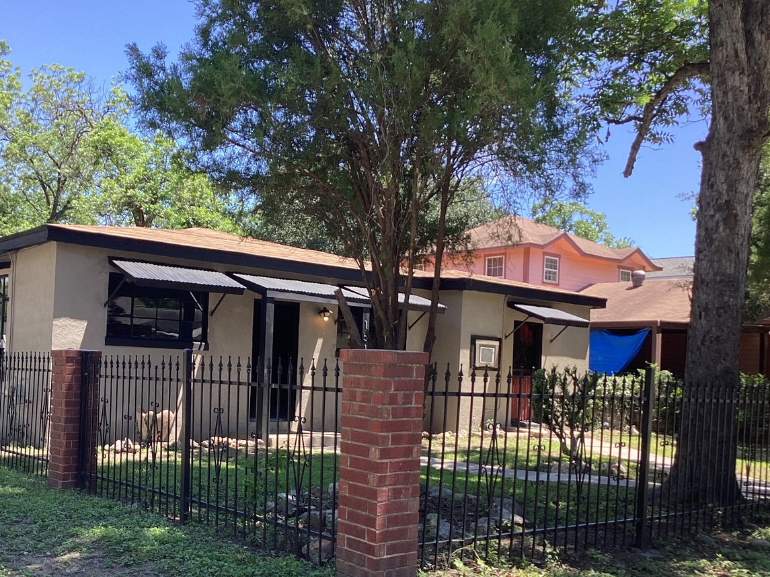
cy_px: 352
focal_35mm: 39
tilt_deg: -1.0
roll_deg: -1.9
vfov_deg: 36.6
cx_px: 289
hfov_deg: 47.4
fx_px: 867
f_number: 2.4
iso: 25
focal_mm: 3.3
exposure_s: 1/206
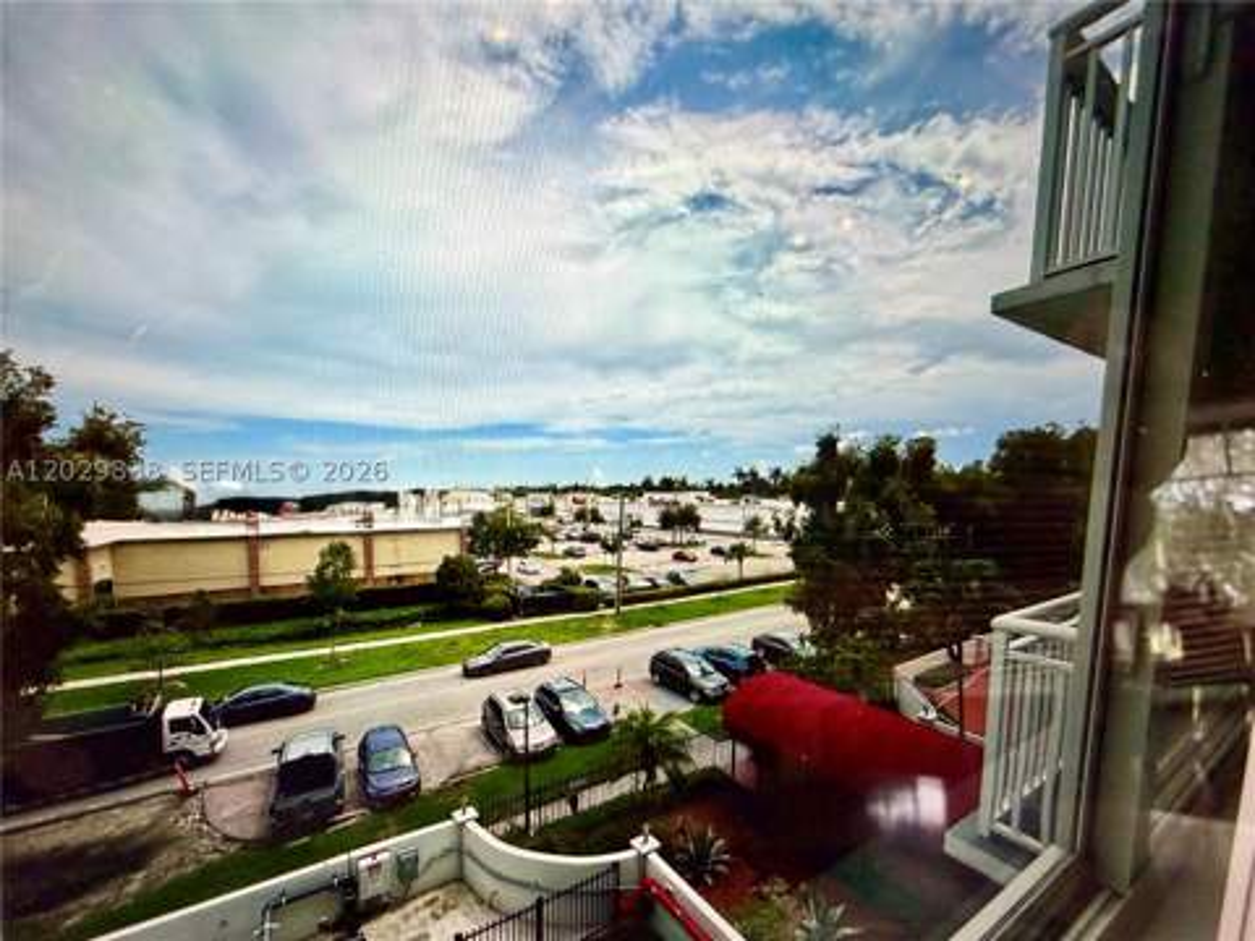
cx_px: 628
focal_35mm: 24
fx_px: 870
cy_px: 470
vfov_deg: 56.8
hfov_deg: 71.6
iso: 250
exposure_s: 1/60
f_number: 2.2
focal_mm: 2.22
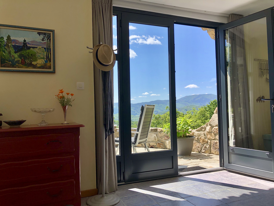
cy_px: 103
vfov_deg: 49.7
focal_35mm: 28
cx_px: 137
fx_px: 222
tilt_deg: +2.7
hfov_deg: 63.4
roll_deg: +1.8
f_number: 1.8
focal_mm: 4
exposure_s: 1/979
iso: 20
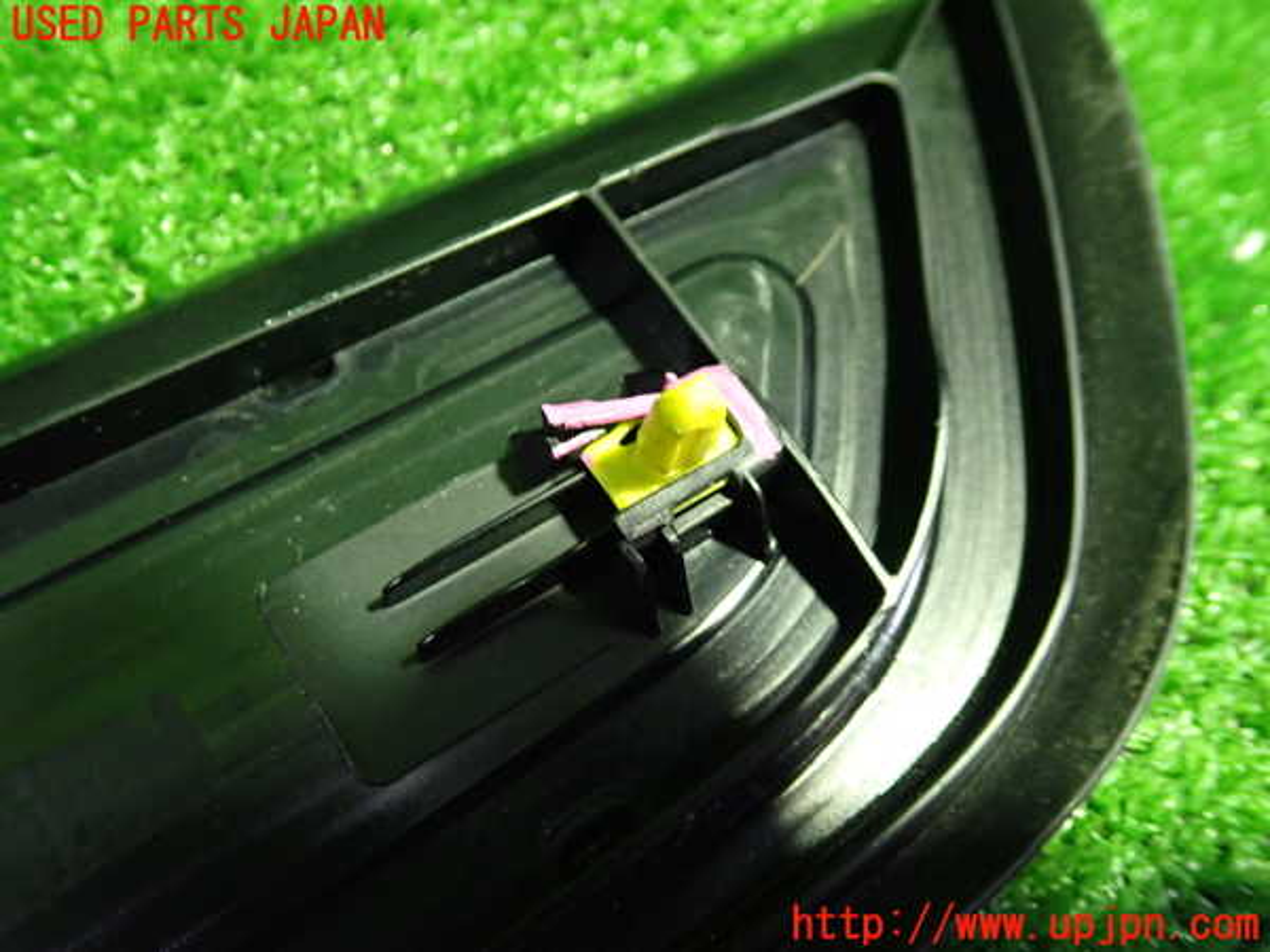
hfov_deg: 60.0
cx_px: 635
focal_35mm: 30
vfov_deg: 46.8
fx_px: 1101
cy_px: 476
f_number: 2.3
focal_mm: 5.4
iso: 500
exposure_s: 1/30
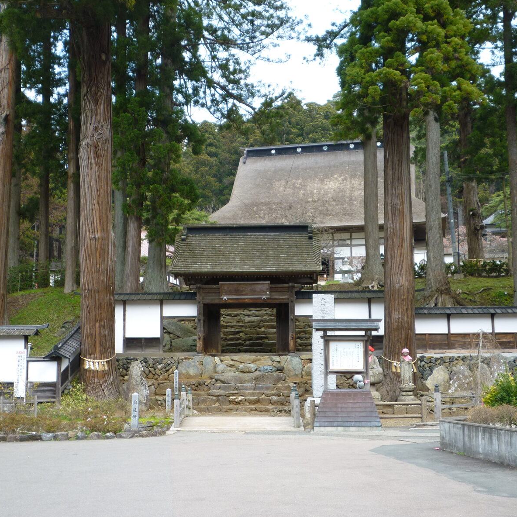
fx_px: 727
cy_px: 260
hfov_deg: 39.2
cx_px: 264
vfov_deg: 39.2
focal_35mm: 43
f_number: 3.7
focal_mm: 6.3
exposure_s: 1/125
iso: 80
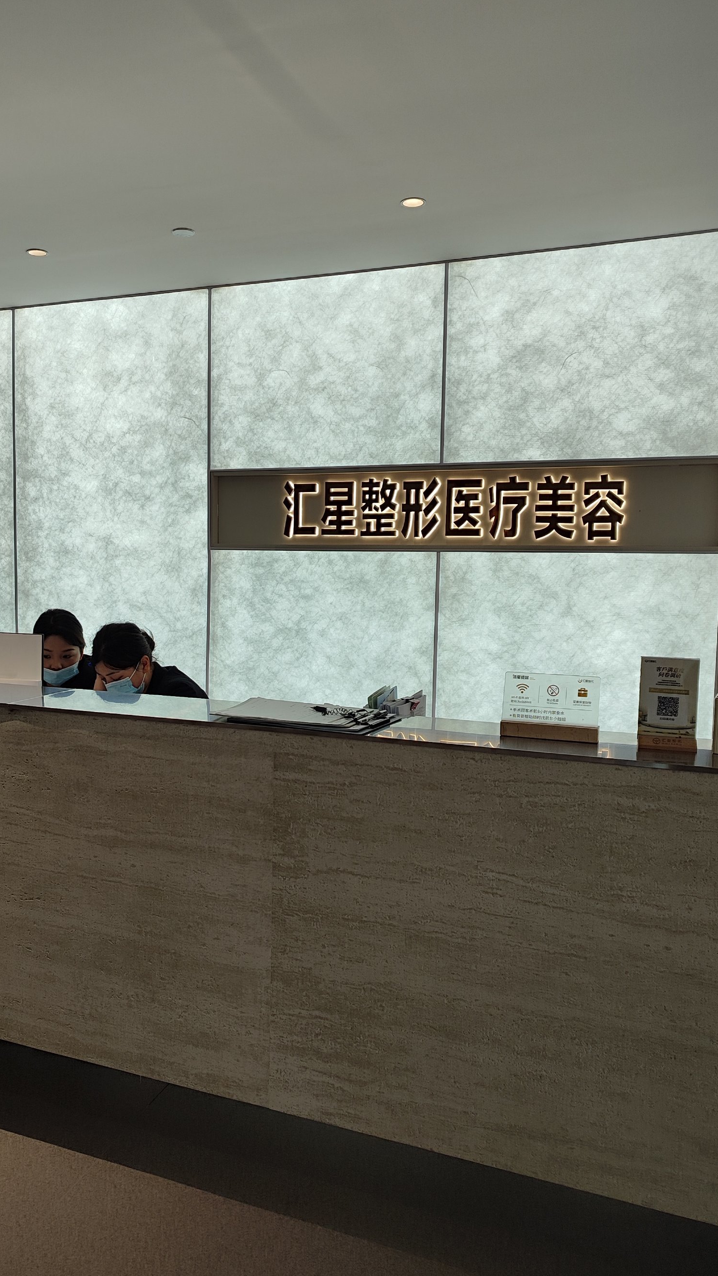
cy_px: 632
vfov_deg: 69.9
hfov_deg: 42.6
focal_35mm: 27
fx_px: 914
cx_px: 276
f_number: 1.65
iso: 62
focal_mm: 5.26
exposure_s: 1/100
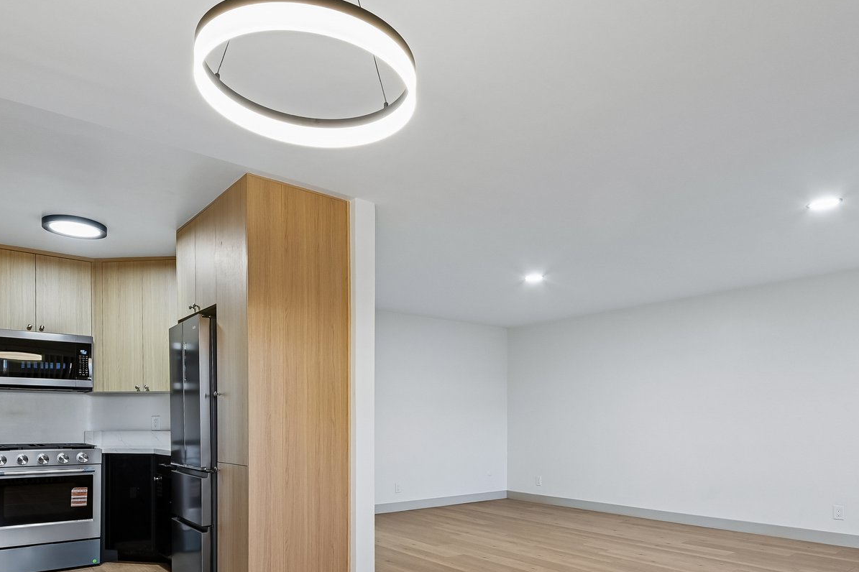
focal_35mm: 24
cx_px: 421
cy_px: 437
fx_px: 572
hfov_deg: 73.8
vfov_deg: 50.7
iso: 250
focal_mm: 14
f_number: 8
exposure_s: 1/5
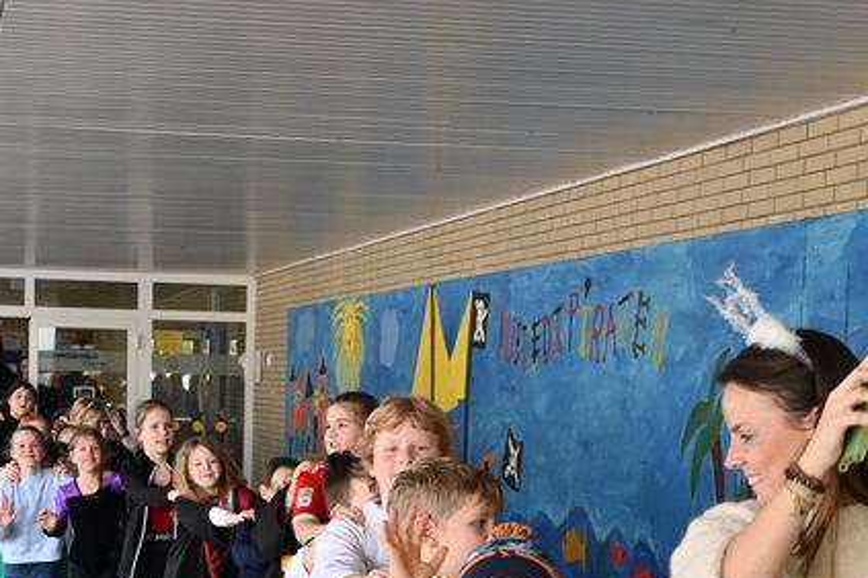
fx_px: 1923
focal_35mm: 80
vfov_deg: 16.6
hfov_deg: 25.3
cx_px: 287
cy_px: 634
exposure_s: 1/160
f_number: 3.5
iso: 400
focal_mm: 22.5
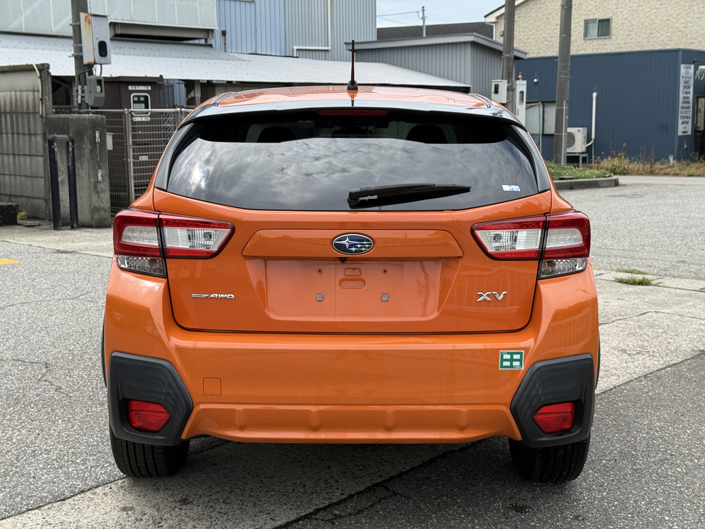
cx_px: 352
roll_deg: +0.7
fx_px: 978
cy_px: 264
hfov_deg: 39.7
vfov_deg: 30.3
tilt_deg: -8.3
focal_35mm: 48
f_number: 1.78
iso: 80
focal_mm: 6.76
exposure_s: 1/2494
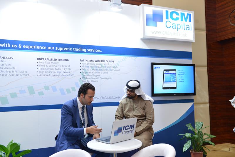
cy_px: 78
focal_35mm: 36
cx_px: 118
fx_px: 235
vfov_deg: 36.9
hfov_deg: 53.1
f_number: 4
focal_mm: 36
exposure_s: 1/100
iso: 1000
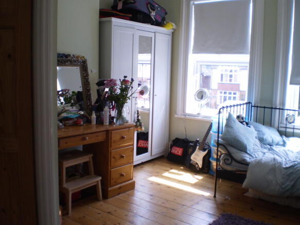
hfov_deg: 51.4
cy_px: 112
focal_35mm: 36
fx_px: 312
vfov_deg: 39.6
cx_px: 150
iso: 64
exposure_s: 1/80
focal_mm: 6.3
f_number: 3.1
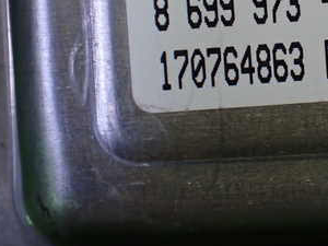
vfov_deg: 16.6
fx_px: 834
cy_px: 35
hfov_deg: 21.6
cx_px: 314
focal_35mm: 88
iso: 640
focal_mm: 7.84
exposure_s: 1/160
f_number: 2.9
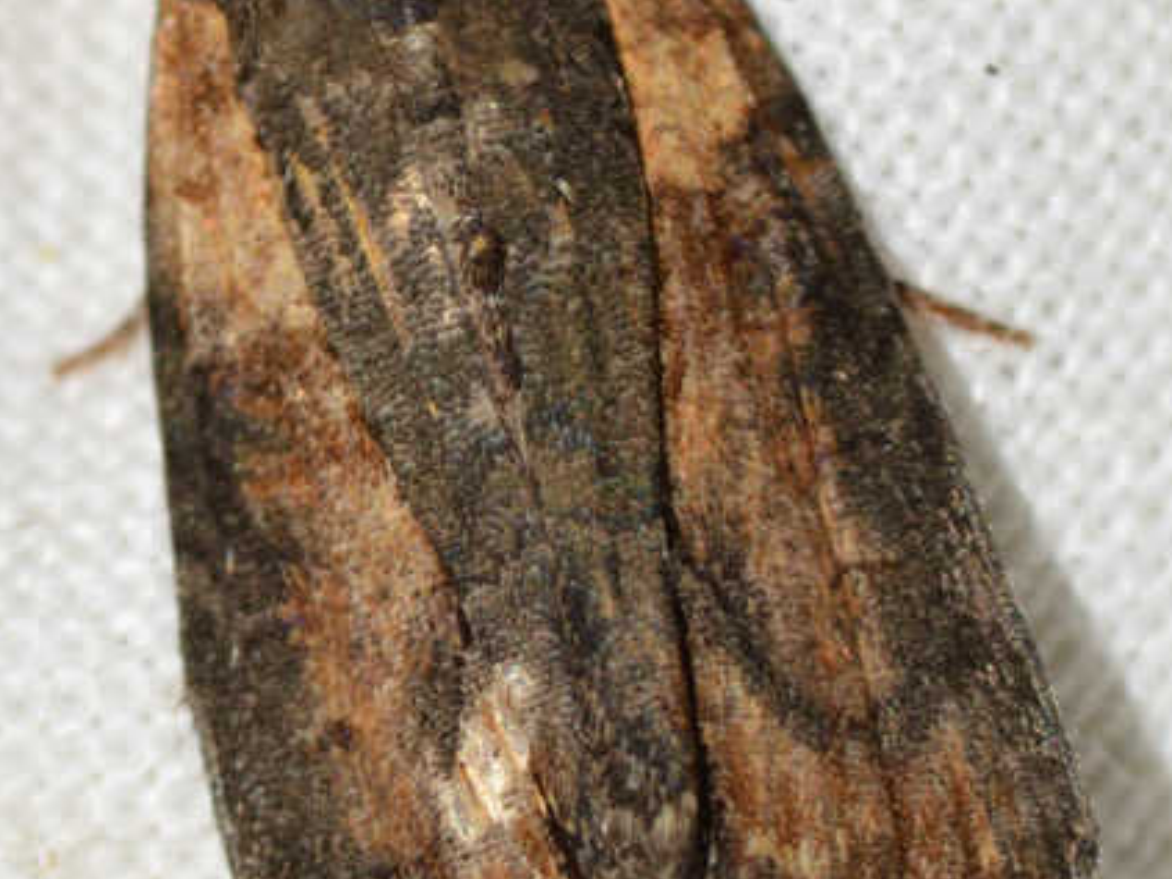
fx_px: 7379
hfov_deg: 9.1
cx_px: 585
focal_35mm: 218
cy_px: 397
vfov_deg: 6.8
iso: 100
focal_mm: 100
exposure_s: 1/200
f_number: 20
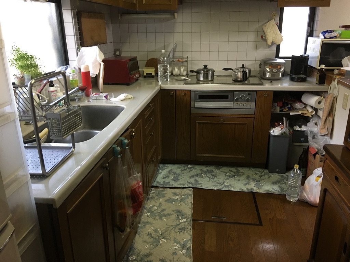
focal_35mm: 29
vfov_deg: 48.2
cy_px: 131
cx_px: 175
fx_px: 293
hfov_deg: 61.7
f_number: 2.2
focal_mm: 4.15
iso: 100
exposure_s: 1/15
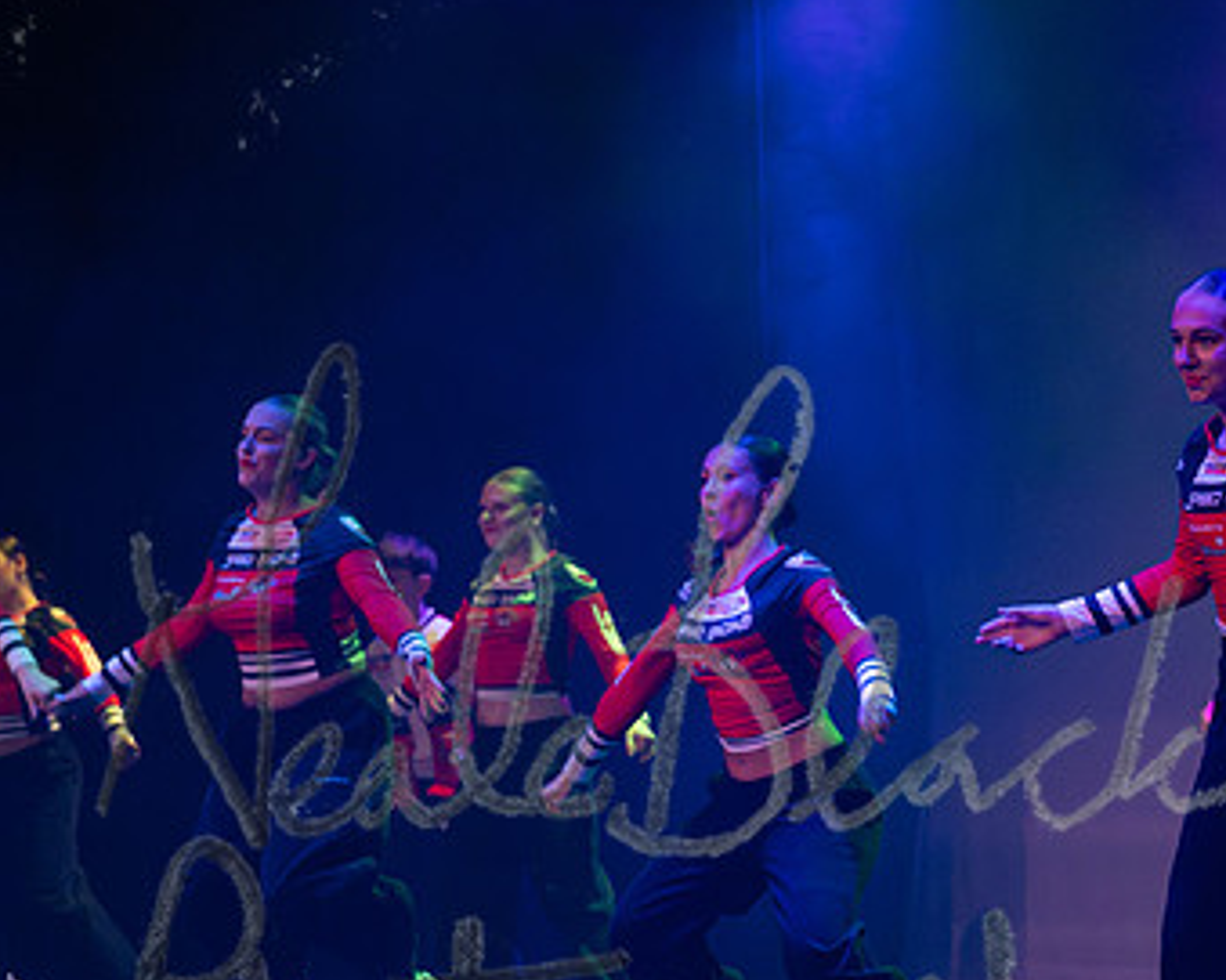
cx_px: 876
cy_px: 618
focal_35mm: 131
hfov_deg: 14.7
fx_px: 4752
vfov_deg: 11.8
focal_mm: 70
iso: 5000
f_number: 4
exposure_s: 1/500
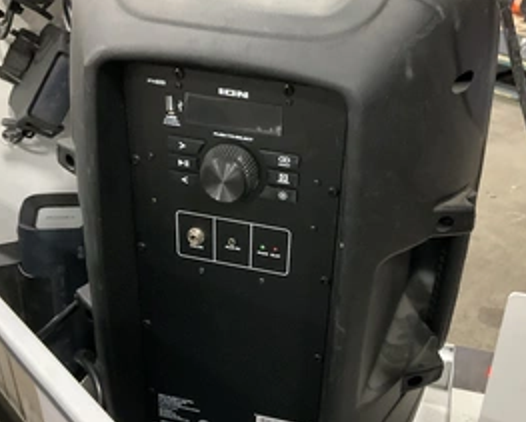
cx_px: 312
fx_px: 670
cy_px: 230
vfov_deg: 34.9
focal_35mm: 43
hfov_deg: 42.7
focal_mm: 3
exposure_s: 1/30
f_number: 1.8
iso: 320
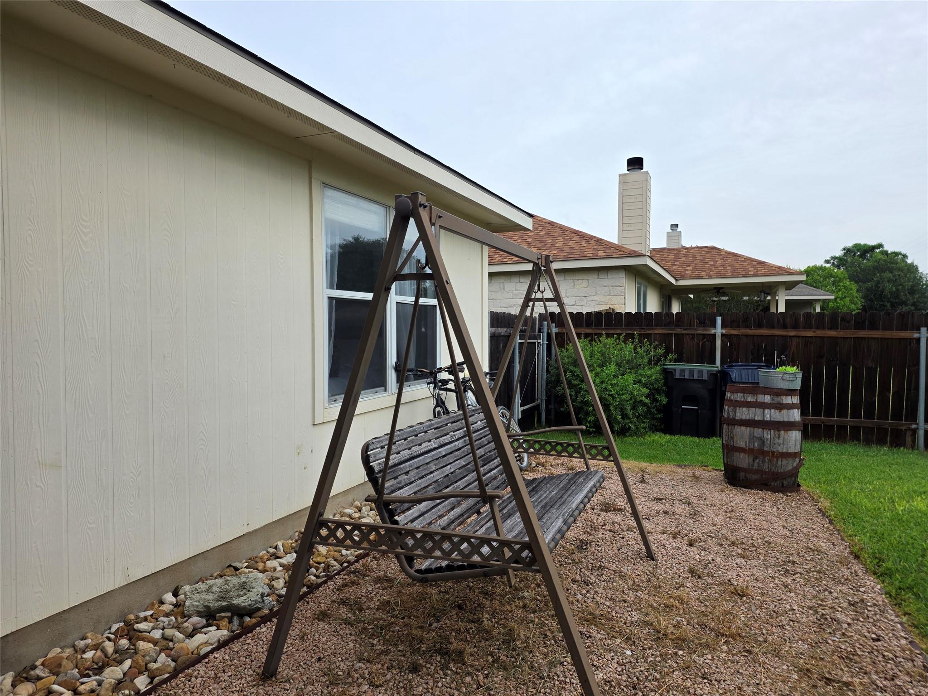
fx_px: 617
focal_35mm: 23
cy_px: 348
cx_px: 464
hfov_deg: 73.9
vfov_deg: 58.9
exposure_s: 1/2579
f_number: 1.7
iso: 80
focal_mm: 6.25
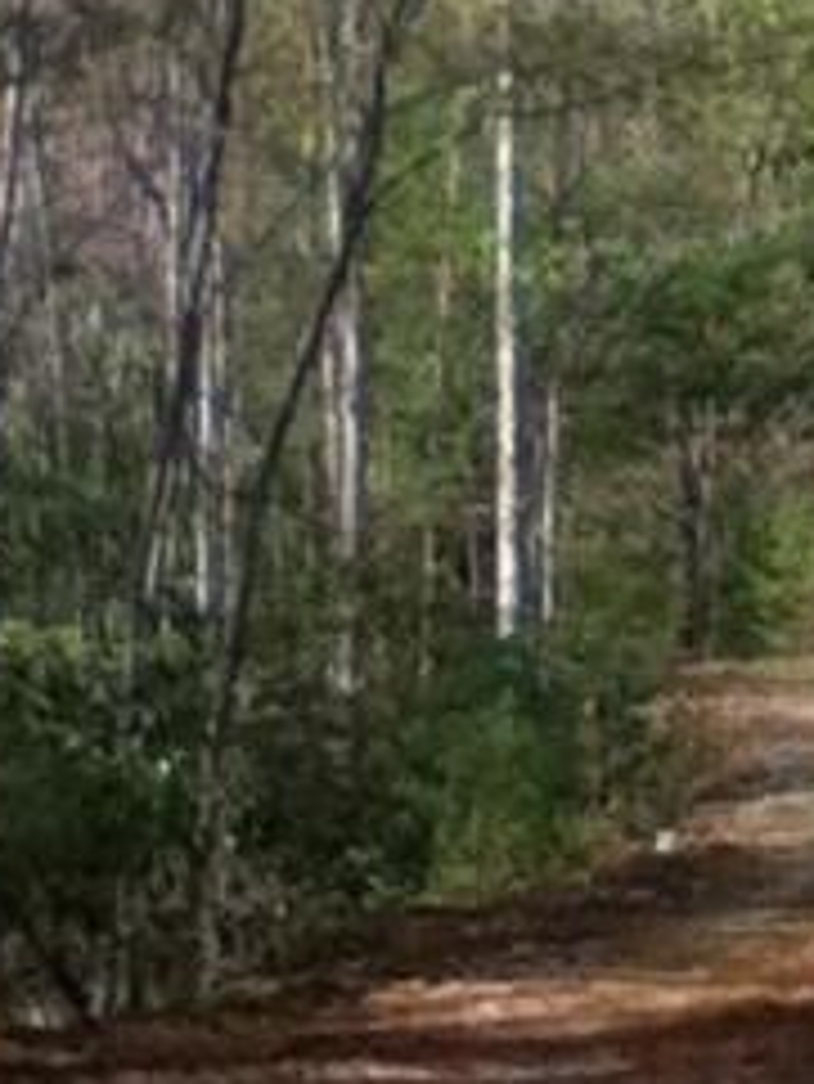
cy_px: 459
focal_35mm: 102
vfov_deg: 19.2
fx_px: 3195
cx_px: 872
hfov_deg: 14.2
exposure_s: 1/608
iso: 80
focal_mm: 3.85
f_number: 2.4
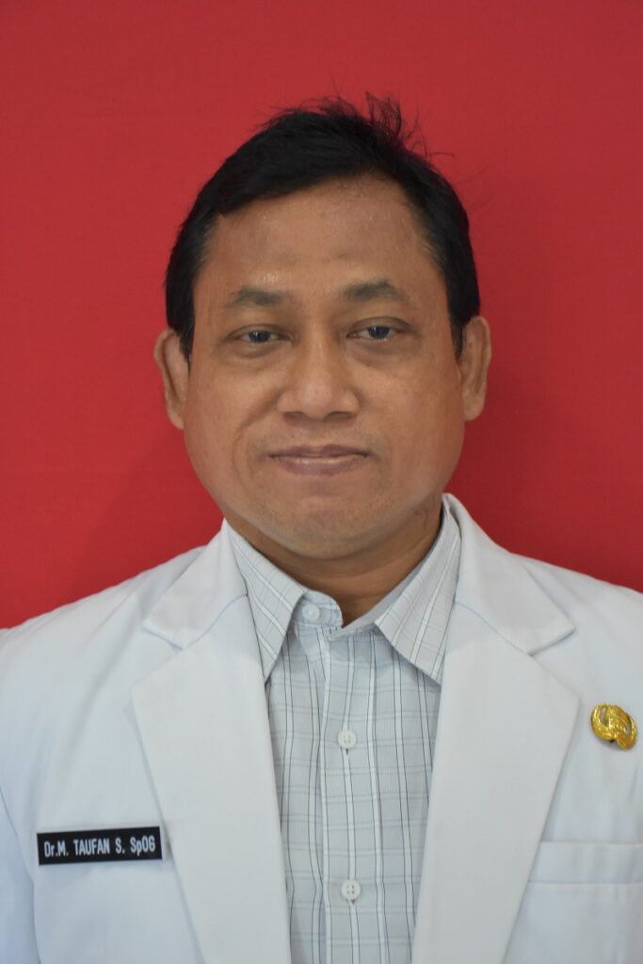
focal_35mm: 63
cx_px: 322
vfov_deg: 31.9
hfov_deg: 21.6
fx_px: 1687
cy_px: 482
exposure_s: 1/30
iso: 2500
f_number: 4.5
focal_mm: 42
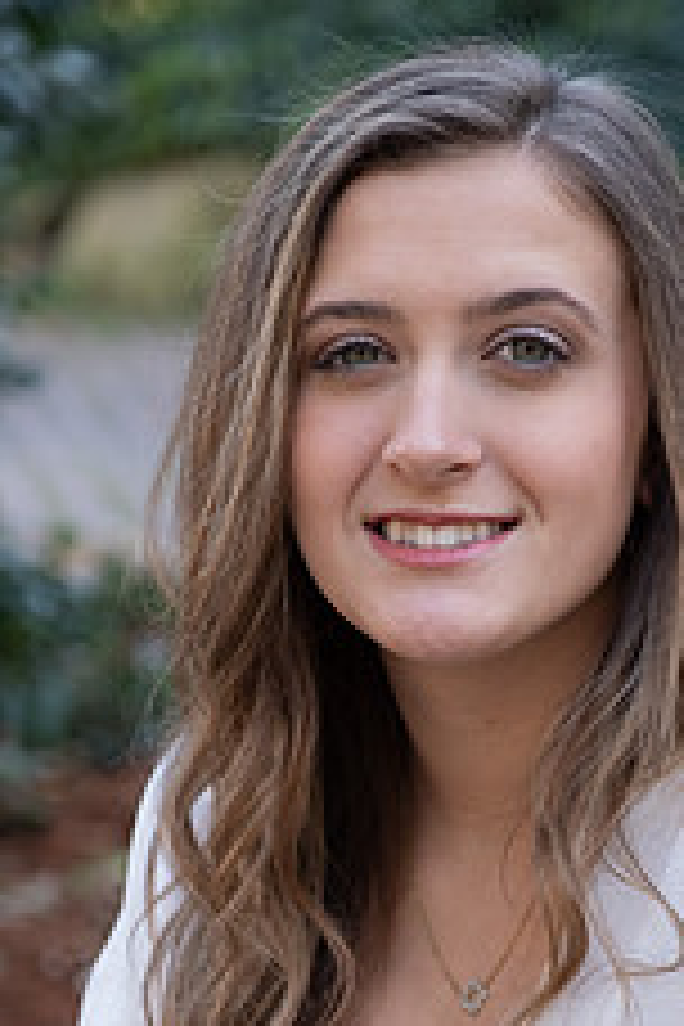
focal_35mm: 164
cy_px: 940
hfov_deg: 8.4
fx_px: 4674
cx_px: 459
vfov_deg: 12.4
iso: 400
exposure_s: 1/250
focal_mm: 55
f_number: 2.8
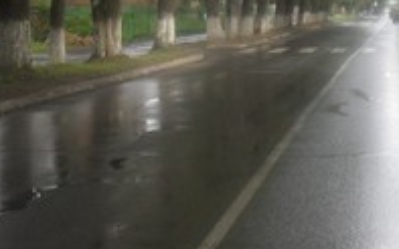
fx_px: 1109
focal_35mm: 102
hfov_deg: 20.2
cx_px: 318
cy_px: 102
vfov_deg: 12.8
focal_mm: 6.3
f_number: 2.8
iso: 80
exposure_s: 1/180
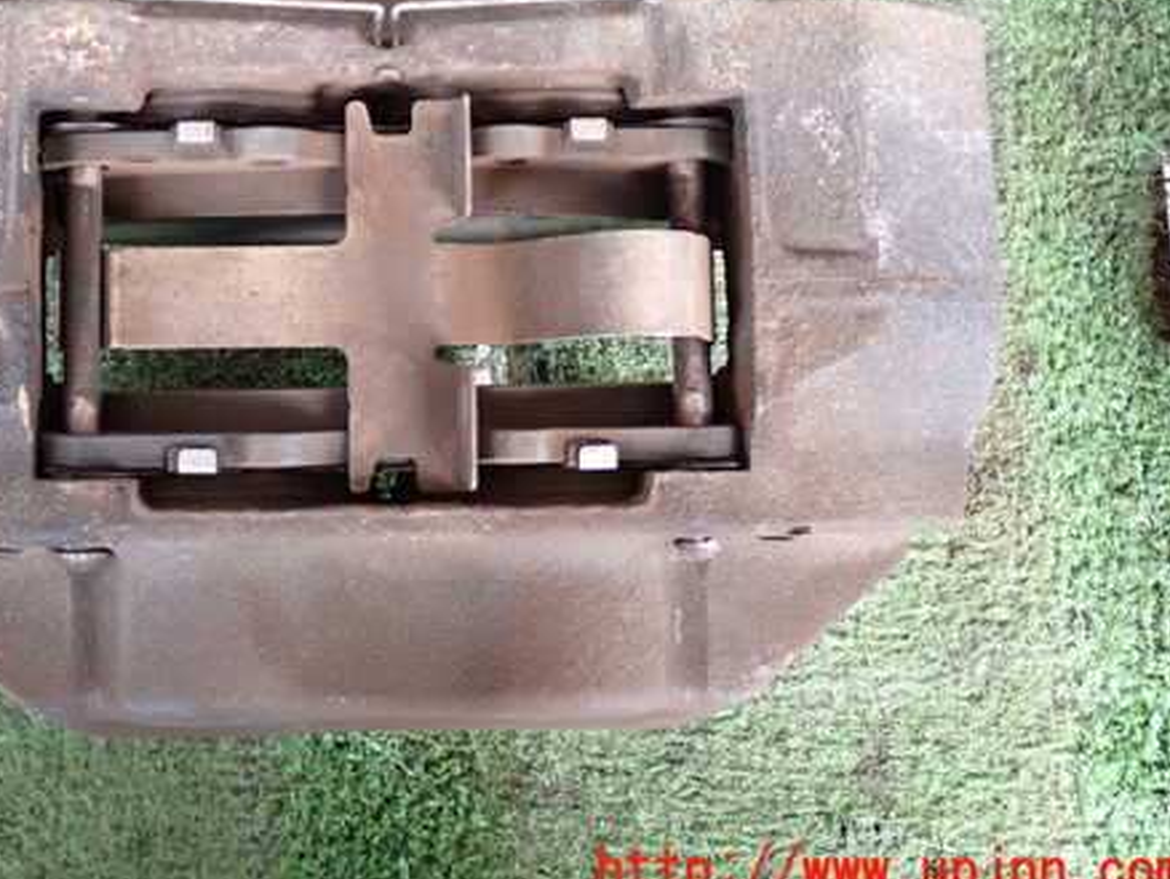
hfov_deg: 36.5
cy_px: 305
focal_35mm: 52
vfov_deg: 27.9
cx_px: 398
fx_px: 1759
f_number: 2.7
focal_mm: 6.83
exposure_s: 1/40
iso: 500
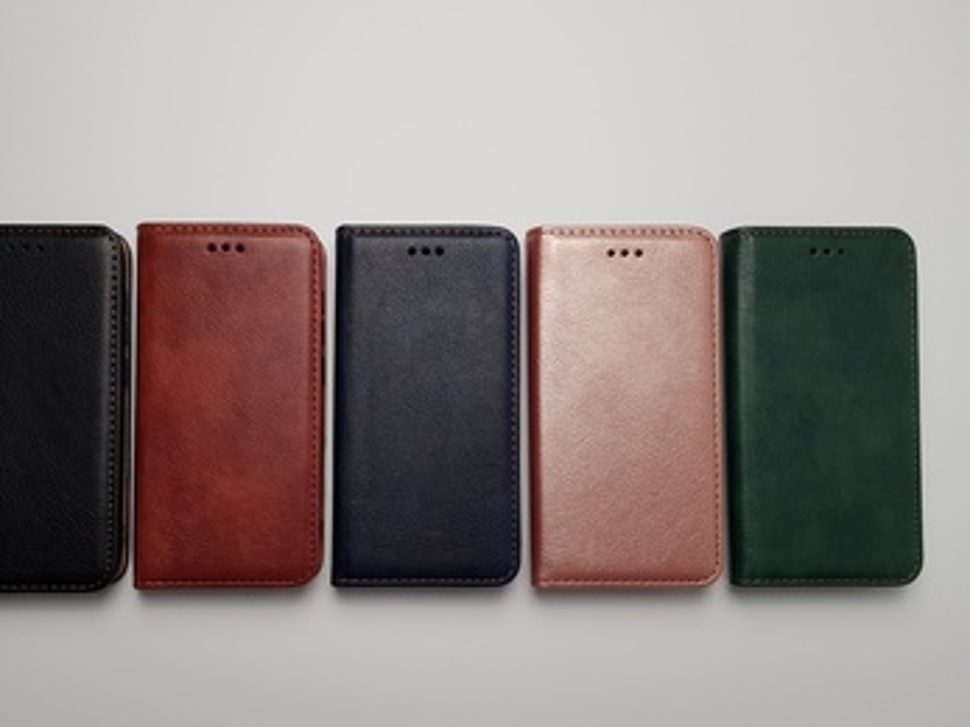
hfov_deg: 59.8
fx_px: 840
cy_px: 414
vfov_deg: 46.6
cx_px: 422
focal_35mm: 30
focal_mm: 4.2
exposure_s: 1/60
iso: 50
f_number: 1.7
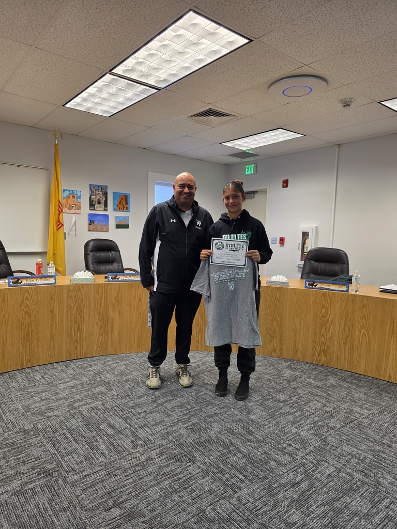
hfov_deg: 58.9
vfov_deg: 73.9
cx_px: 198
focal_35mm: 23
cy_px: 264
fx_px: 352
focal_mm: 6.3
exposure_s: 1/120
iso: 125
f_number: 1.7
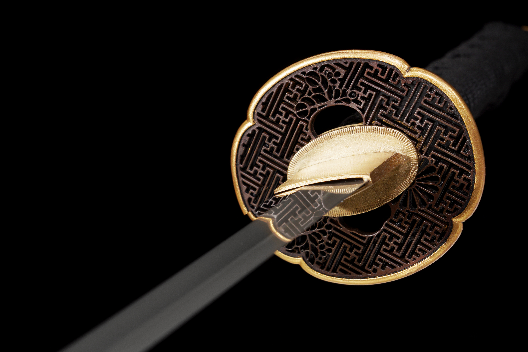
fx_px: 1100
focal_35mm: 75
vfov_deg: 18.2
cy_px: 176
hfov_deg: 27.0
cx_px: 264
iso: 100
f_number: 11
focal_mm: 50
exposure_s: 1/160
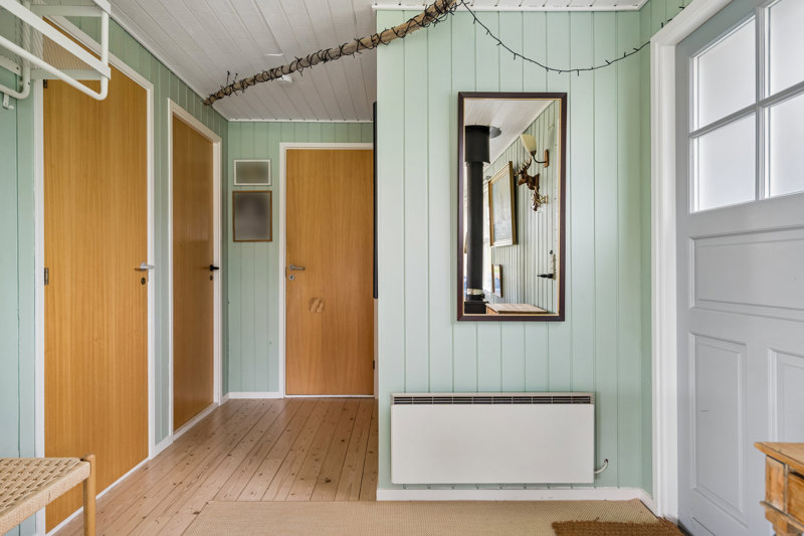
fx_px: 424
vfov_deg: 64.5
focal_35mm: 19
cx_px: 402
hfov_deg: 86.9
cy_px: 268
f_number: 4.5
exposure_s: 1/160
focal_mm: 19
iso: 400
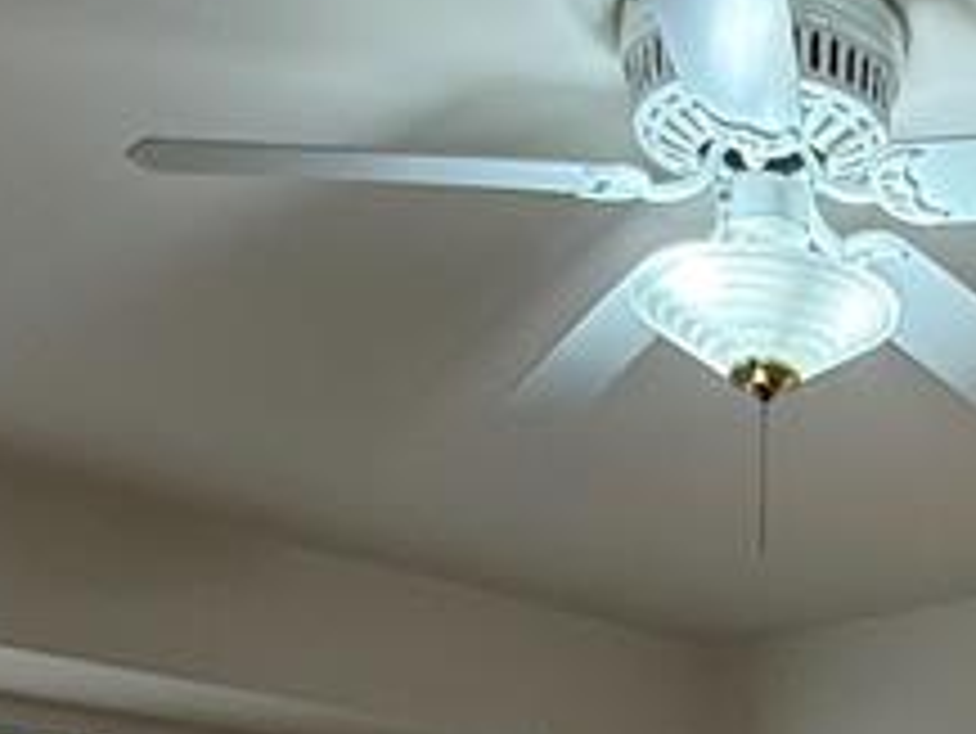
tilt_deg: -10.0
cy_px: 1441
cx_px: 949
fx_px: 1862
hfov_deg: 27.8
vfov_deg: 16.9
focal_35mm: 66
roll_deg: -2.3
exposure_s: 1/120
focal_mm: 2.22
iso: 250
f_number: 2.2
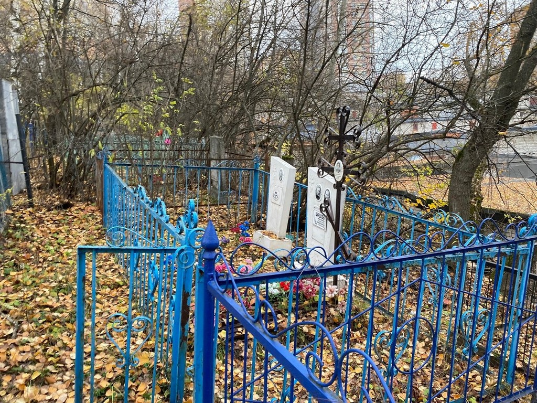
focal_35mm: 26
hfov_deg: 67.3
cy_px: 202
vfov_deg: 53.1
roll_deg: -2.0
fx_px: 403
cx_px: 268
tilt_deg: -6.8
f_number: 1.8
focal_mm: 4.25
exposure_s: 1/114
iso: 125
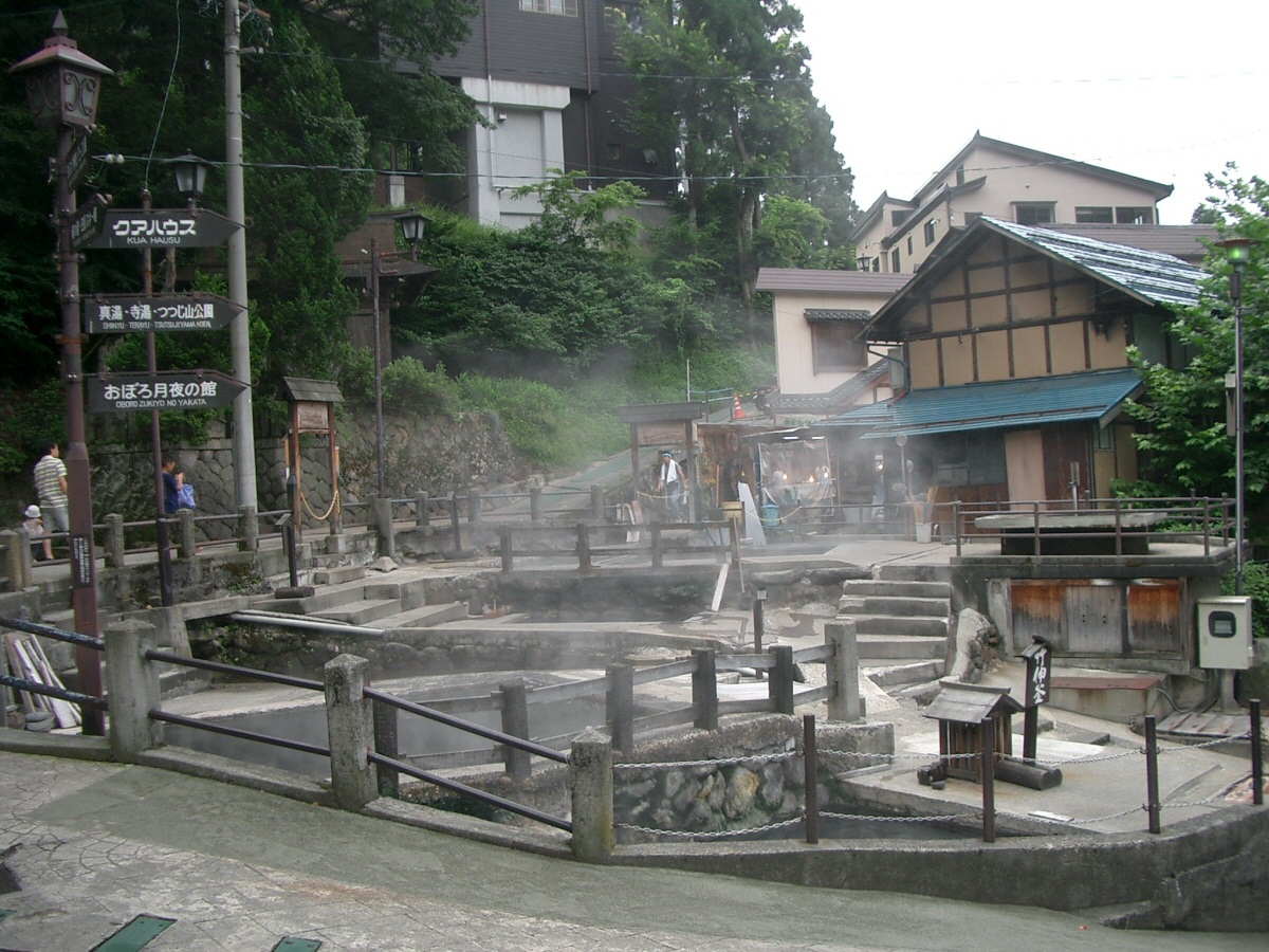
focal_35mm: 35
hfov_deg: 52.6
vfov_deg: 40.7
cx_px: 634
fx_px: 1283
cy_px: 476
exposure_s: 1/320
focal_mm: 5.8
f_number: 2.6
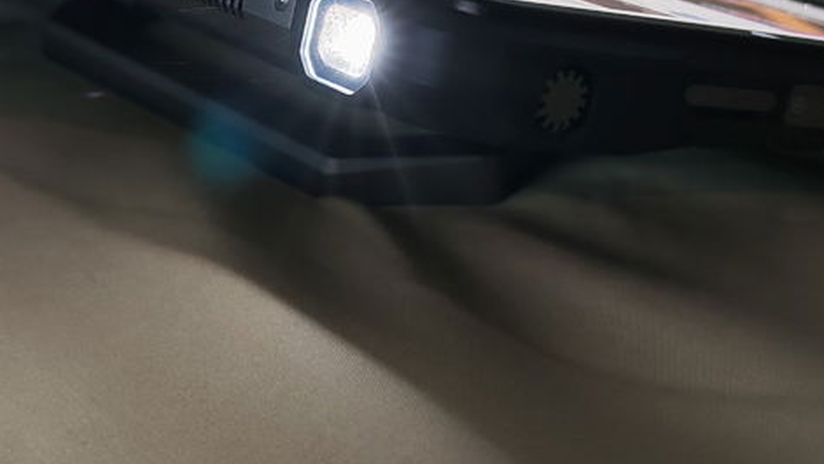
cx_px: 302
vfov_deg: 15.8
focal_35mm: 76
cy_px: 102
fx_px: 1661
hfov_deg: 27.8
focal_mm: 6.83
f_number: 2
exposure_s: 1/20
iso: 640
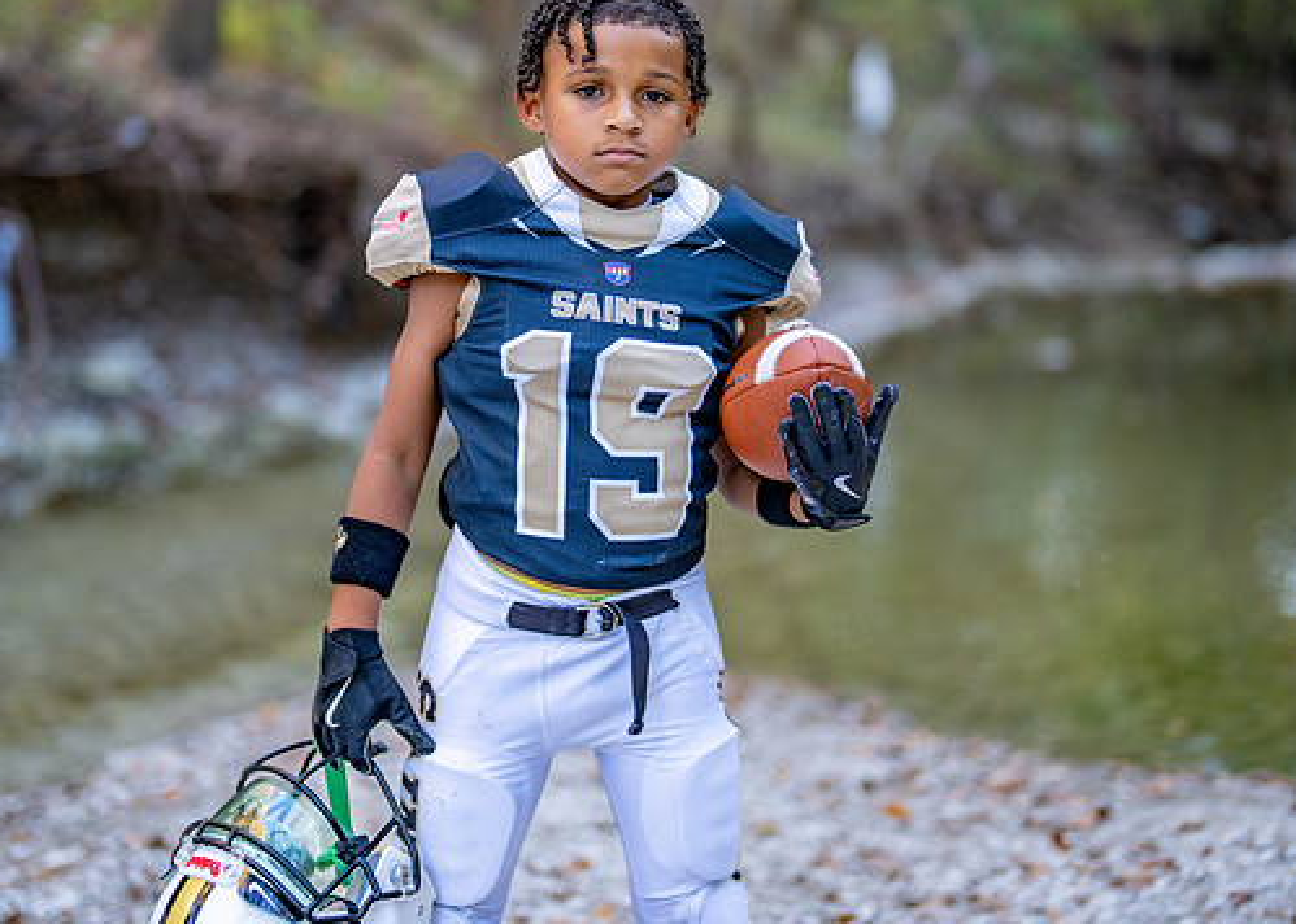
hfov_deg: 29.9
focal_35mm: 66
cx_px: 584
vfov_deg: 21.5
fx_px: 2428
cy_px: 366
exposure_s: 1/500
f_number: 1.2
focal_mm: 50
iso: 500
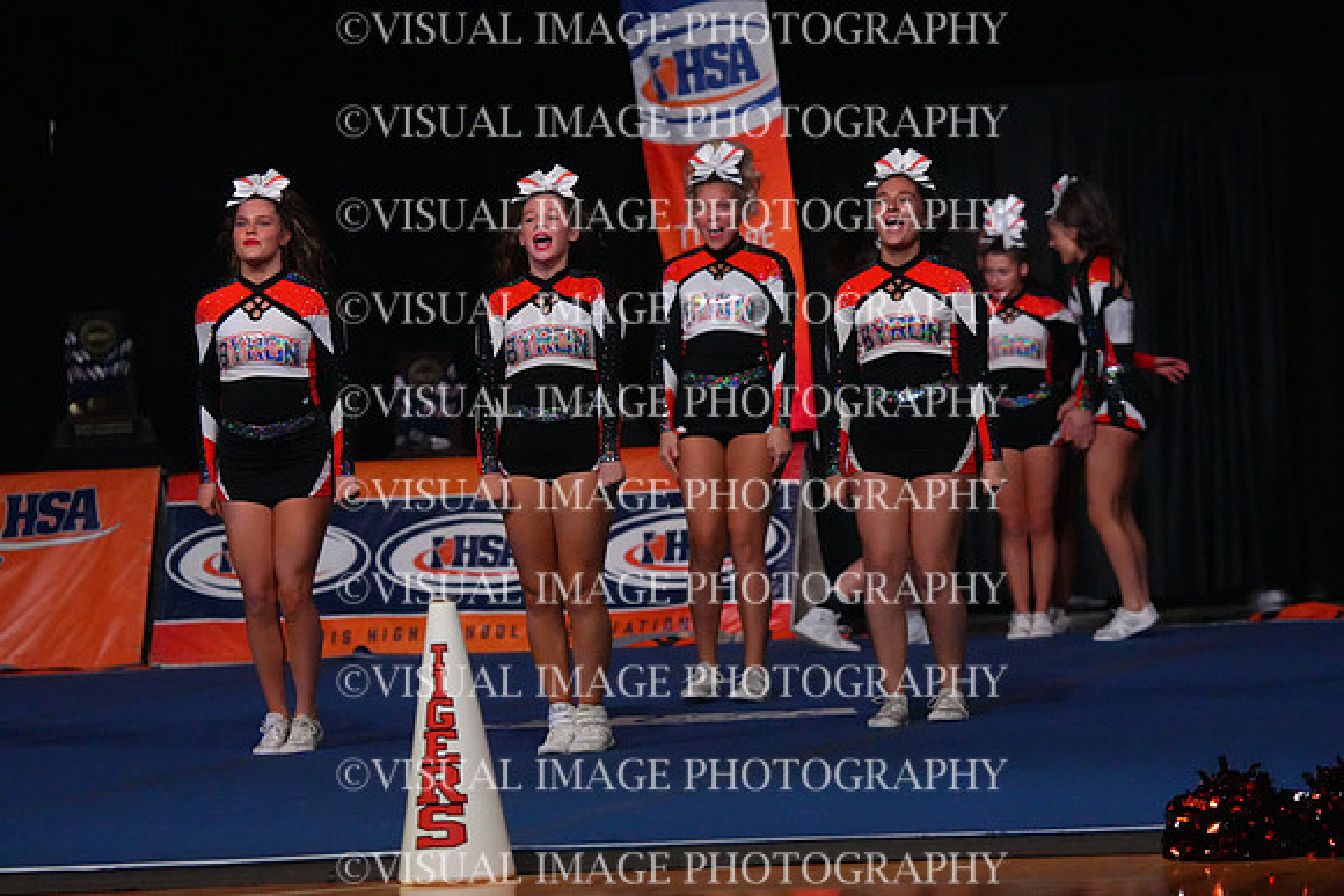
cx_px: 672
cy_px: 448
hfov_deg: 10.3
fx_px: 7468
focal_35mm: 200
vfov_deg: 6.9
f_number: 5.6
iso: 16000
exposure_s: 1/1250
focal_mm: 200
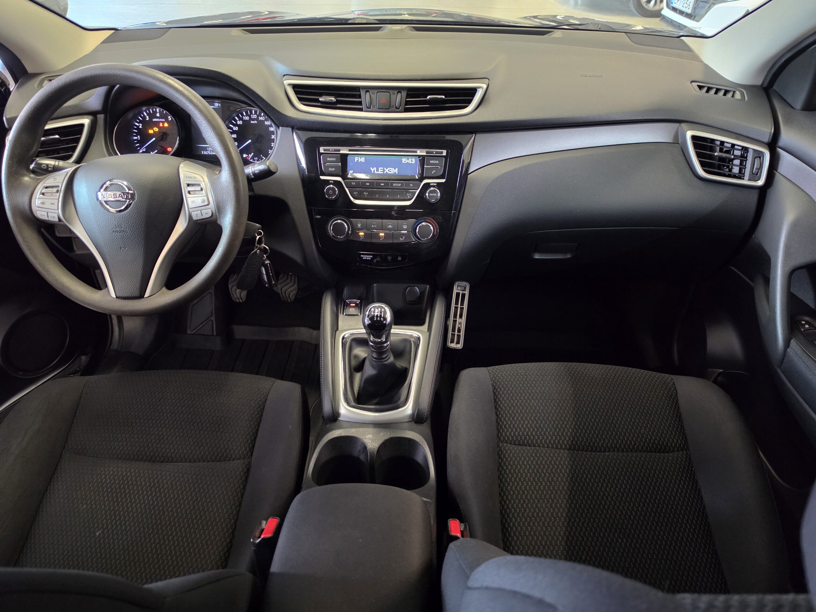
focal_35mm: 23
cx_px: 408
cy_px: 306
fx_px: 542
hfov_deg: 73.9
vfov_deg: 58.9
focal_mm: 6.5
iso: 800
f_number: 1.4
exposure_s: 1/50
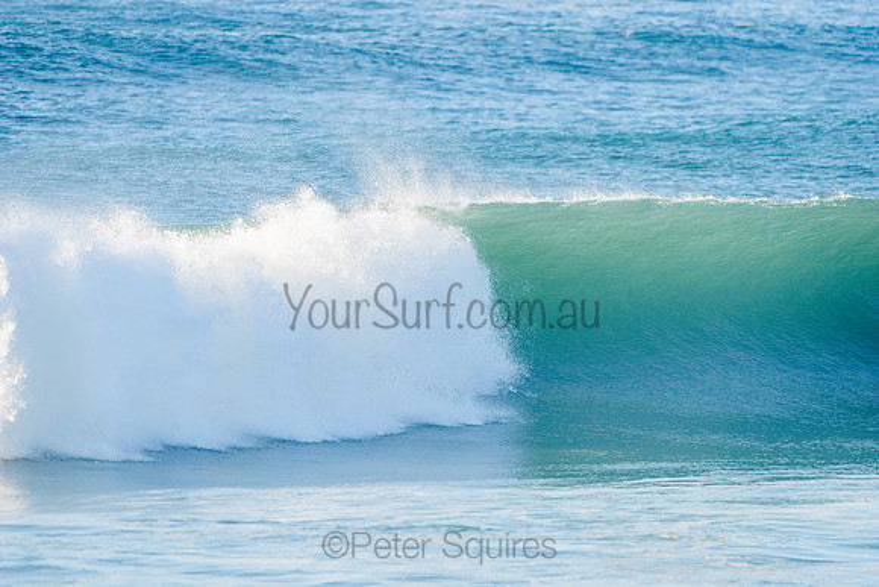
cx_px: 440
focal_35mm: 500
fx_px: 12211
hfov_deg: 4.1
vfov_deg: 2.8
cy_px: 294
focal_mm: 500
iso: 400
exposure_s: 1/1600
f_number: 5.6
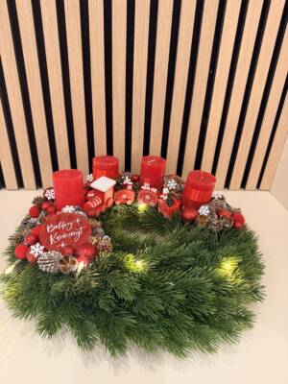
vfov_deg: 71.6
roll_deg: -3.9
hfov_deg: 56.8
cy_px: 192
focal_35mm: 24
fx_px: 266
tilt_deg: -29.5
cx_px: 144
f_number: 1.78
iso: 500
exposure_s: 1/50
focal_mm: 6.76
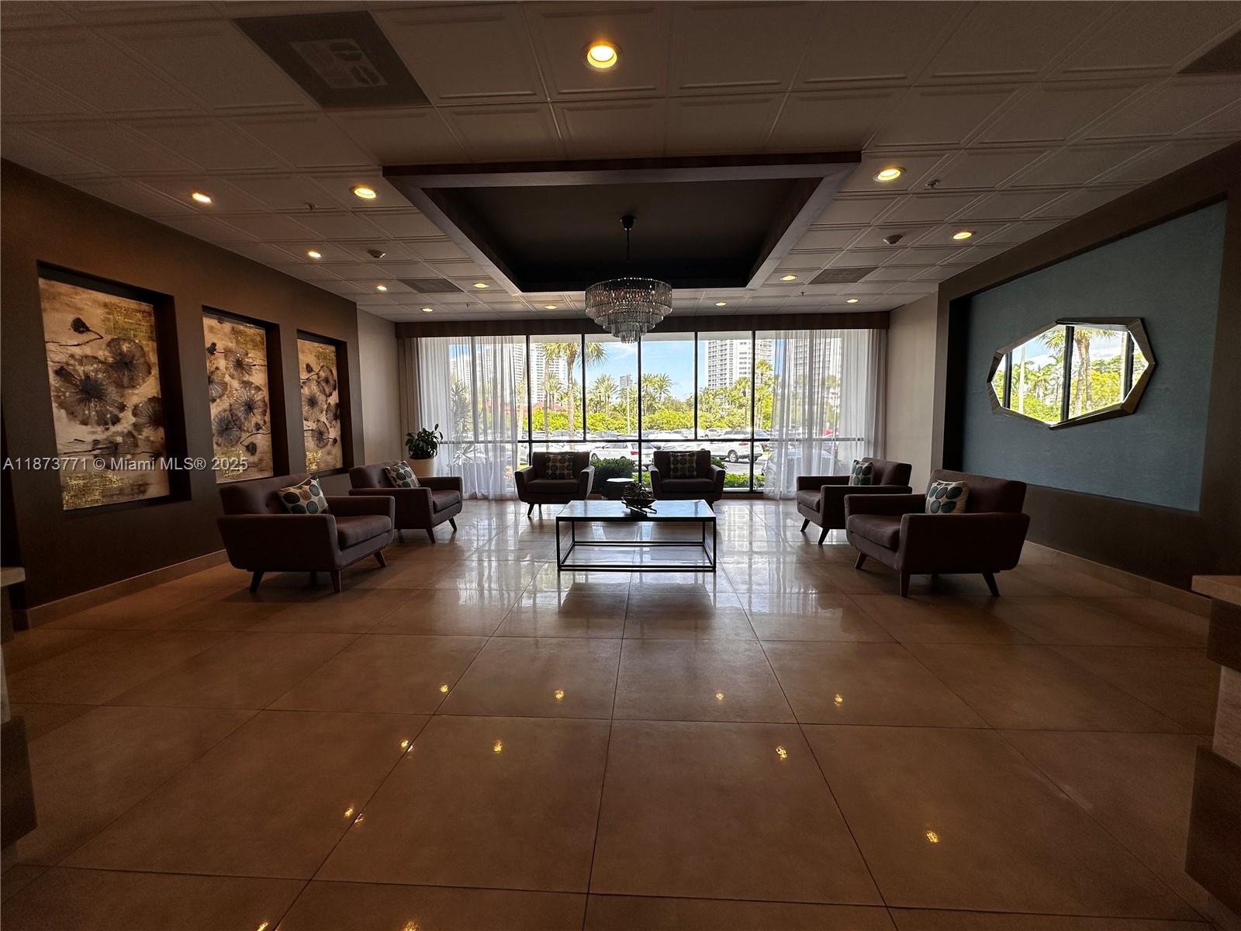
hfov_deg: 102.1
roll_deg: +0.6
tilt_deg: -4.3
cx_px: 620
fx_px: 502
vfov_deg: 85.7
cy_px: 466
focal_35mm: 14
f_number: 2.2
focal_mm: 2.22
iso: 40
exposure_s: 1/155
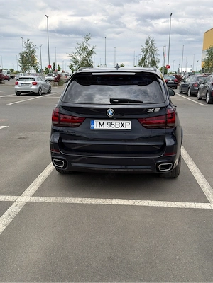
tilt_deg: -13.7
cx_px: 106
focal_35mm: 35
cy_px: 142
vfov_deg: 52.6
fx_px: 287
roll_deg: -1.3
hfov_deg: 40.7
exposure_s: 1/3226
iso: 64
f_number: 1.78
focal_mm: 6.76
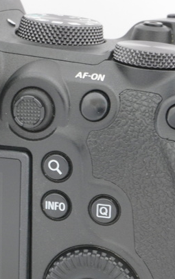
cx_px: -3
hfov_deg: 11.5
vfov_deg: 18.5
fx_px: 857
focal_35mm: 112
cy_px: 173
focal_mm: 25
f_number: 11
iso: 400
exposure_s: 1/1.25
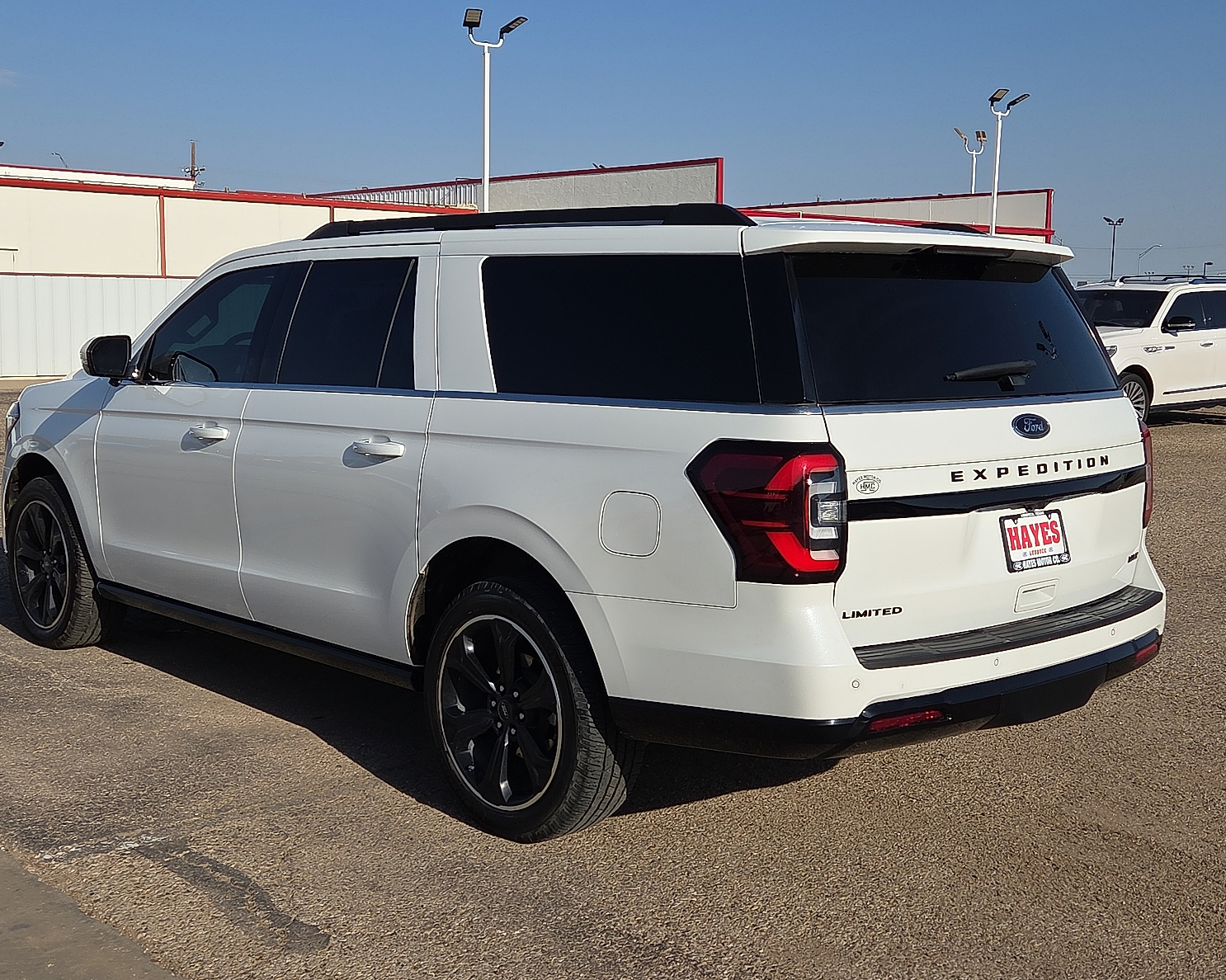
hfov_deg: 44.8
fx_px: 1487
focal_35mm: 41
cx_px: 595
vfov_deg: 36.5
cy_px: 490
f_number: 1.8
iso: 67
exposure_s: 1/10000
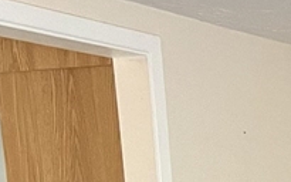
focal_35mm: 138
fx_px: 1094
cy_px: 451
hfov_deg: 13.7
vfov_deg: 8.6
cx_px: 500
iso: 500
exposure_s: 1/60
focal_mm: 5.1
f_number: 1.6
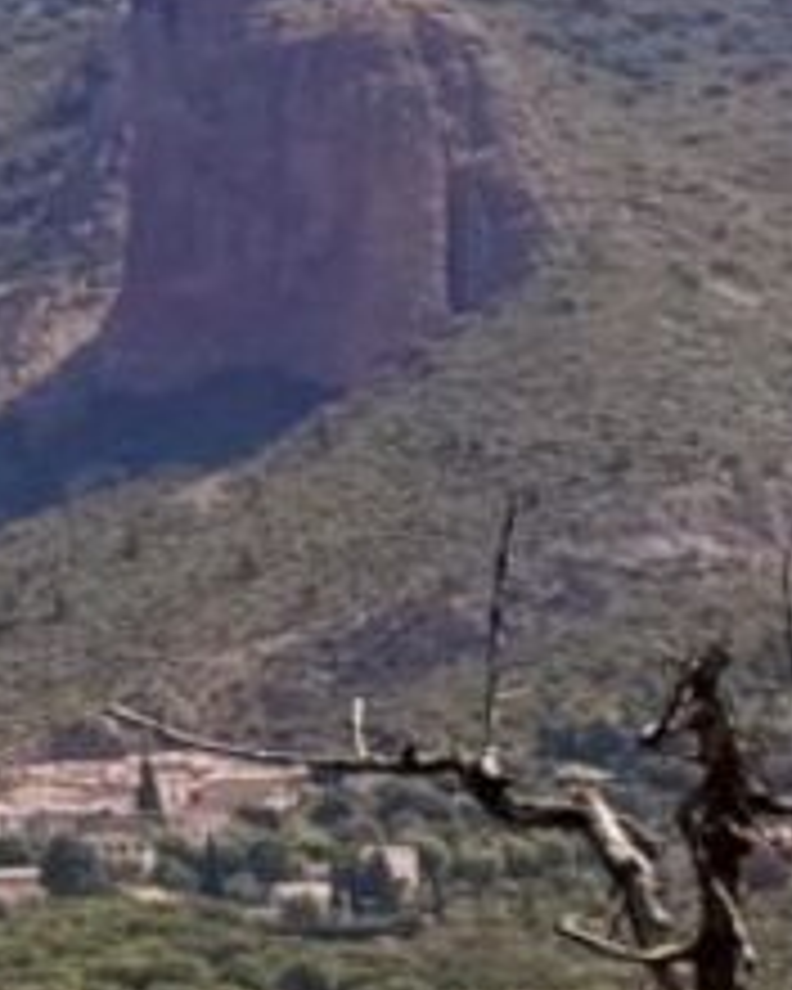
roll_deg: +1.5
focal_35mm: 128
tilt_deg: +4.9
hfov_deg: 10.7
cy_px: 598
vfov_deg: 15.0
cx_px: -958
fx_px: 3750
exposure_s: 1/6173
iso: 80
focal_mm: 6.76
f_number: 1.78
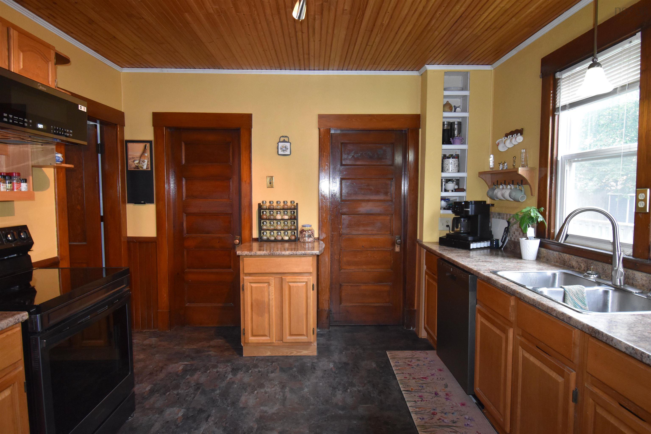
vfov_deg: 63.2
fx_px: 353
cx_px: 326
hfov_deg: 85.4
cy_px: 217
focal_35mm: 20
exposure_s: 1/60
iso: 2000
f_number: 5
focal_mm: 13
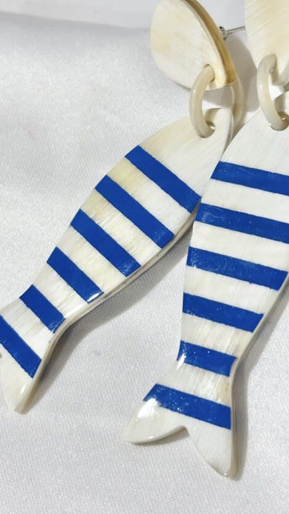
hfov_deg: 17.5
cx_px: 158
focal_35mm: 69
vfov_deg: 30.5
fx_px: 940
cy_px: 215
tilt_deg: -48.4
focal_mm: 5.96
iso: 32
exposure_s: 1/337
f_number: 1.6
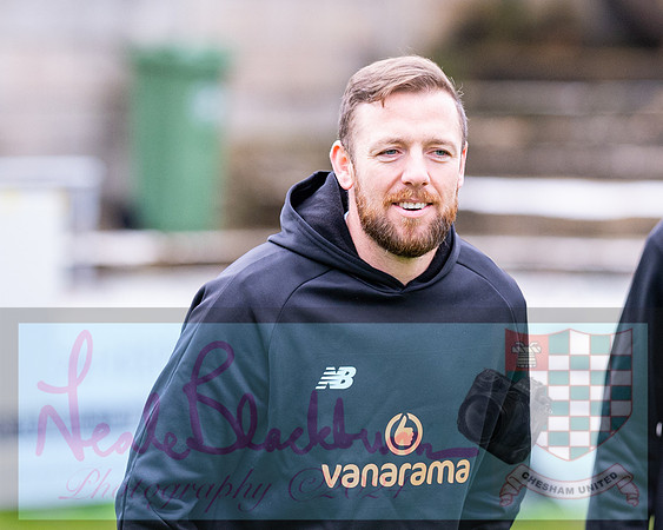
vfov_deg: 4.6
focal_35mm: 336
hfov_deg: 5.8
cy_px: 277
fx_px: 6589
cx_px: 402
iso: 640
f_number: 2.2
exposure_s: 1/2000
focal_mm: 135
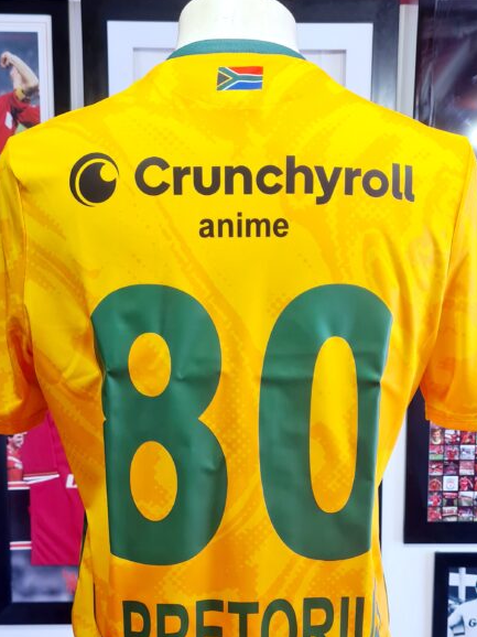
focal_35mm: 39
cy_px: 403
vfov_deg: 47.4
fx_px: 717
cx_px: 248
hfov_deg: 36.8
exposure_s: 1/50
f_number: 1.8
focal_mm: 5.4
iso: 80
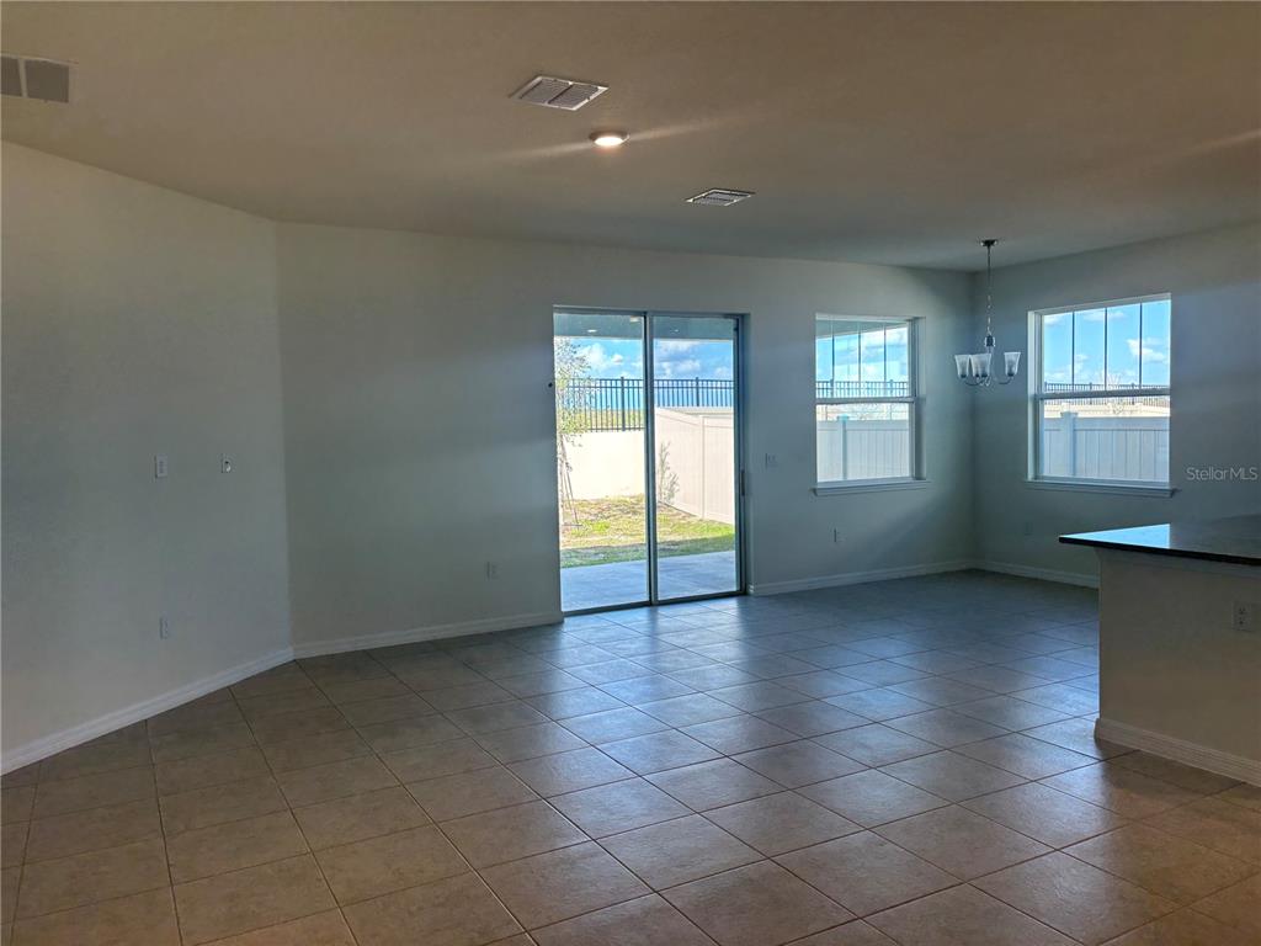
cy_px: 473
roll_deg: -0.7
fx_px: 947
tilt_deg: -7.0
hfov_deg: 67.3
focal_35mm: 26
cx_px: 630
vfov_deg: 53.1
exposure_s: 1/176
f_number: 1.6
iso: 40
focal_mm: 5.96
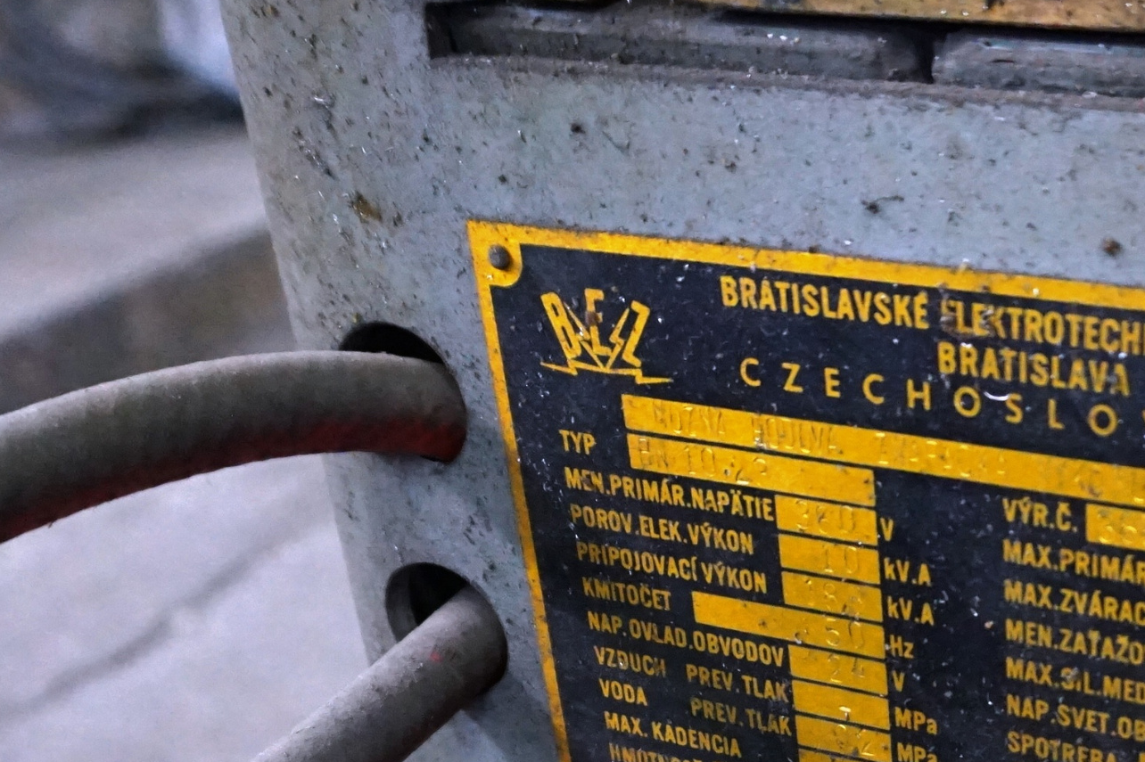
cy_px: 922
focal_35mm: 61
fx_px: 1939
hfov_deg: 32.1
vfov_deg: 20.7
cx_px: 898
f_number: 3.5
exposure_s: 1/60
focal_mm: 16
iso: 3200
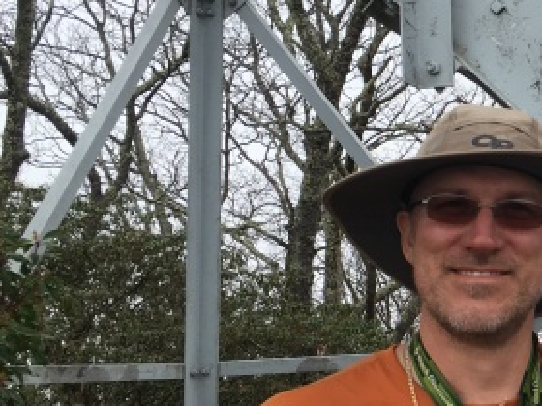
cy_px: 246
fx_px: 1300
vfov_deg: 17.8
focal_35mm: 83
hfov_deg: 21.1
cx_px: 726
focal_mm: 4.15
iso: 25
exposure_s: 1/574
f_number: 2.2
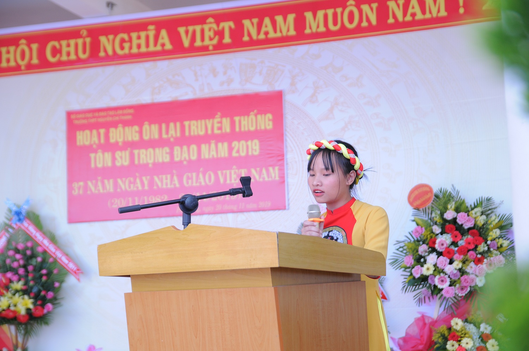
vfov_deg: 19.7
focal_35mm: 69
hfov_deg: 29.3
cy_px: 176
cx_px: 264
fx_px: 1013
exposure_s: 1/250
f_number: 2.8
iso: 320
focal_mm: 46
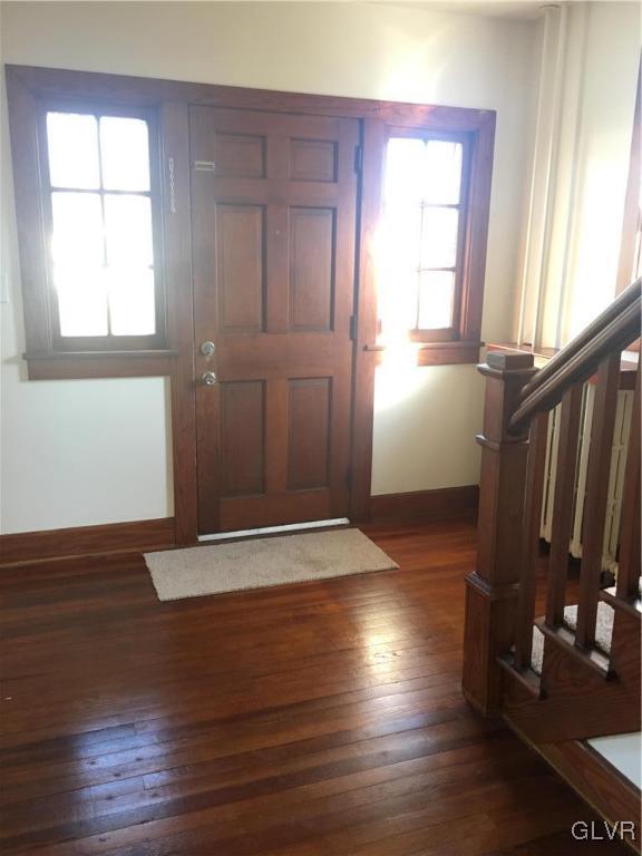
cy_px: 428
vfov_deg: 61.7
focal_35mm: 29
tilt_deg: -11.1
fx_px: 717
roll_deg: -0.5
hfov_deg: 48.2
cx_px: 321
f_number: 2.2
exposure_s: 1/30
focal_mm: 4.15
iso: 125
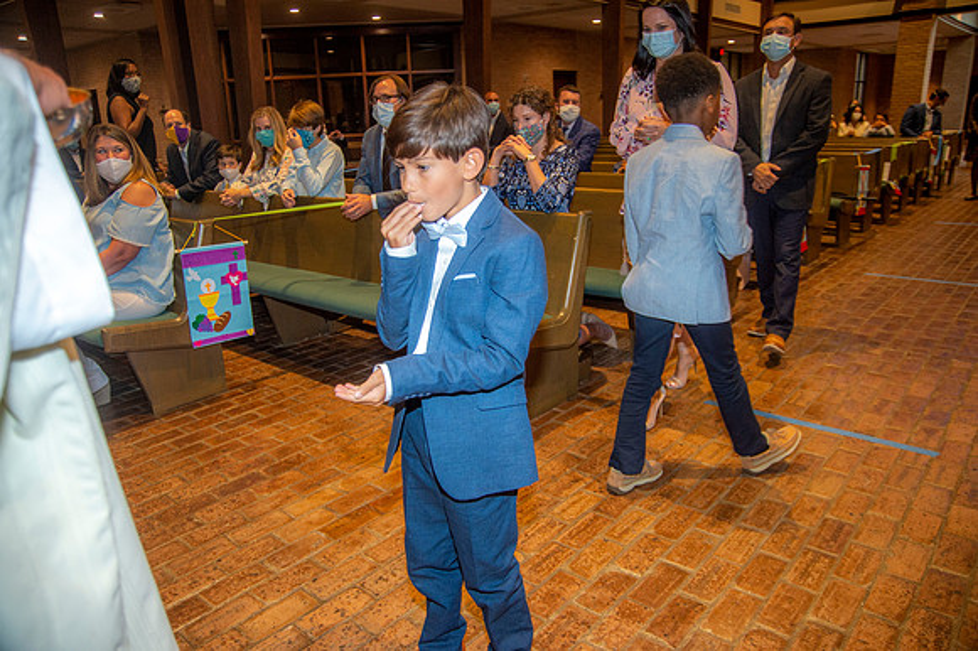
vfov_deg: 53.1
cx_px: 489
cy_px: 326
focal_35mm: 24
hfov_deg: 73.8
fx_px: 652
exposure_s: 1/125
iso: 1600
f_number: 4.5
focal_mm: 24
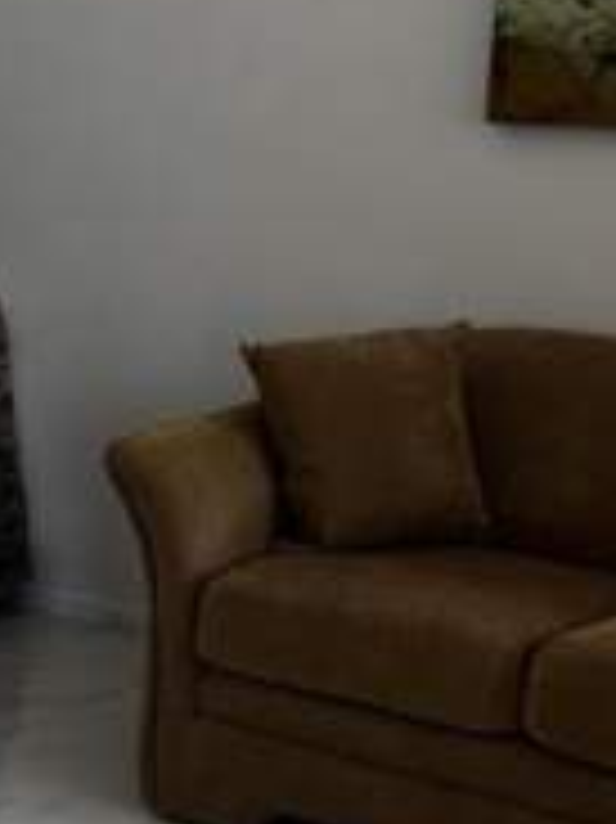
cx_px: -130
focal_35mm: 91
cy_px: 653
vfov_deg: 21.3
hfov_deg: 15.6
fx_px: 2162
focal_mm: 5.96
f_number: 1.6
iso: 100
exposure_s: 1/60
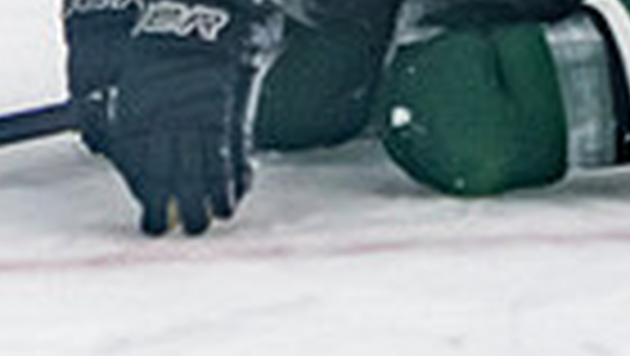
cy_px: -772
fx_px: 12237
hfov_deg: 2.9
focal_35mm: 732
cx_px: -224
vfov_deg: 1.7
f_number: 3.2
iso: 2000
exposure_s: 1/640
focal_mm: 112
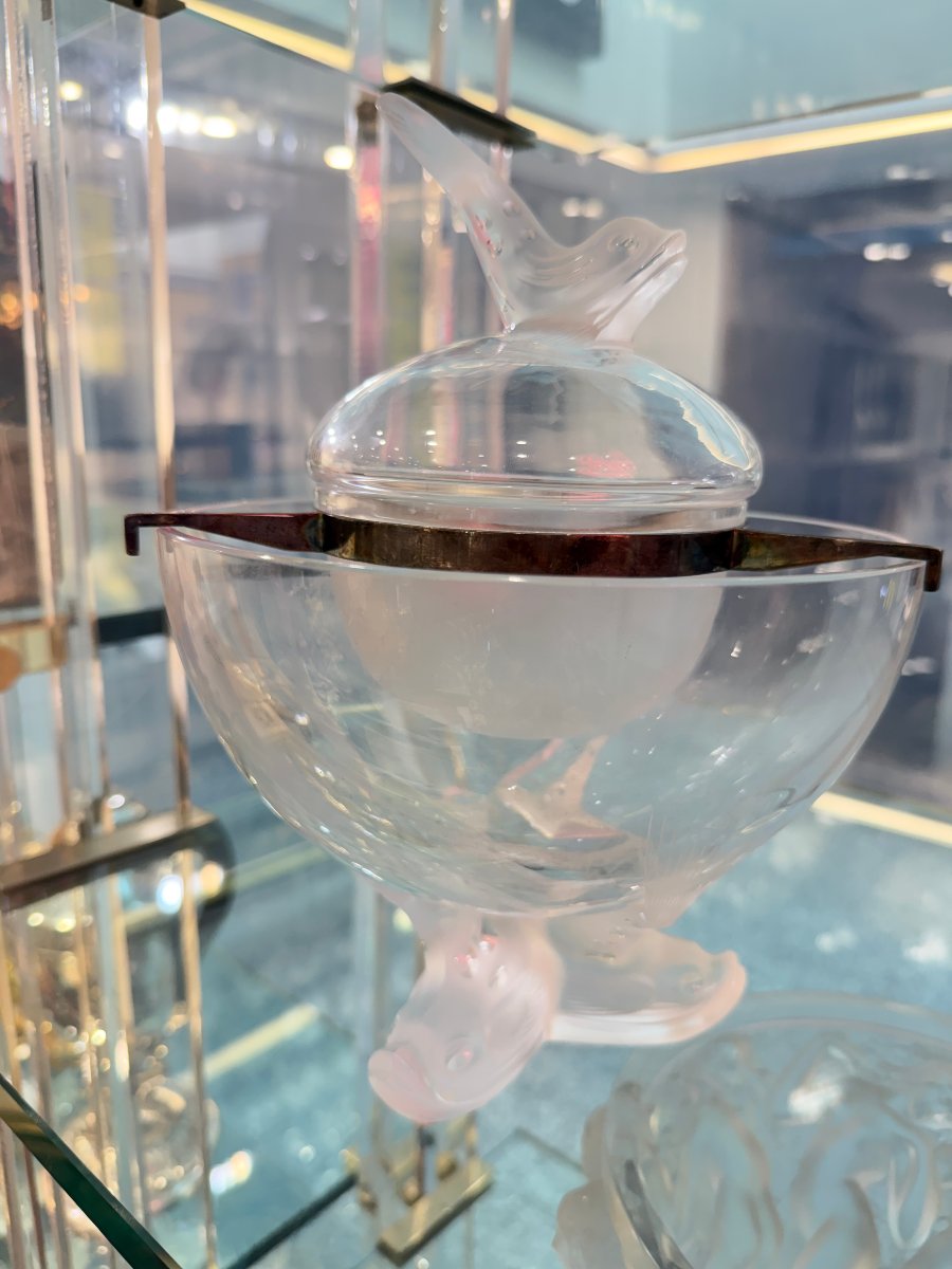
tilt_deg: -14.1
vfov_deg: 71.6
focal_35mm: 24
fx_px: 880
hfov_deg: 56.8
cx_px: 476
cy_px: 634
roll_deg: -0.9
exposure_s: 1/100
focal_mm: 6.76
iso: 200
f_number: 1.78
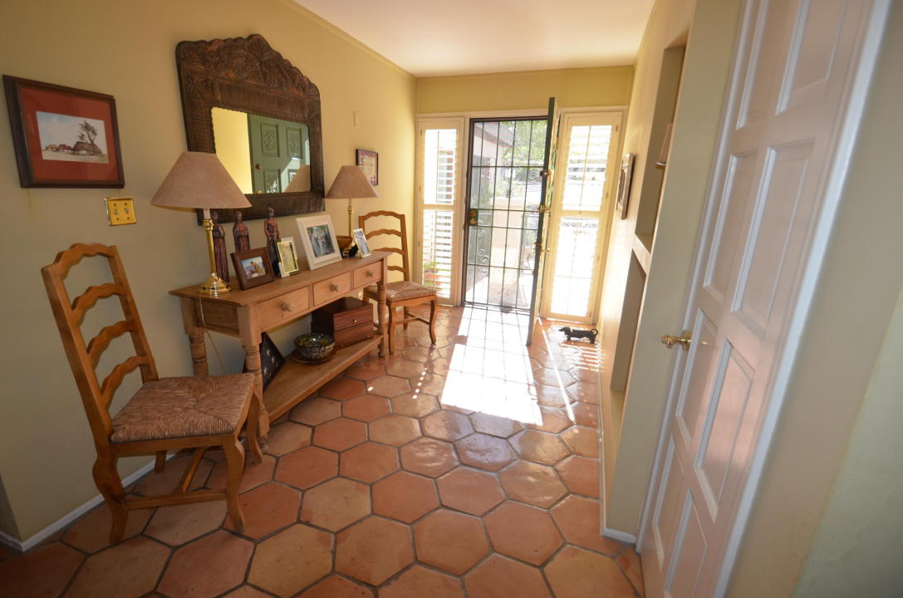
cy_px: 287
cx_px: 434
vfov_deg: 73.5
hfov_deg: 96.8
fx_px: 401
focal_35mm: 16
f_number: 3.5
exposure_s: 1/125
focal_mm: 10
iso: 320
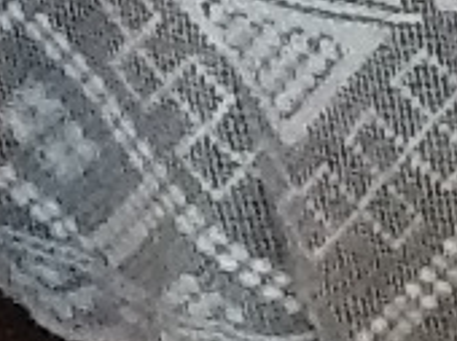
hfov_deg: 7.5
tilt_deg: -22.8
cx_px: 1089
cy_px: -43
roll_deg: +0.7
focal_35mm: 249
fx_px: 3283
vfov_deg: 5.9
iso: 400
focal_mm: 2.03
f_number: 2.4
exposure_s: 1/33
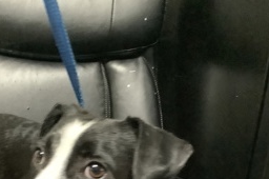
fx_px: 396
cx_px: 121
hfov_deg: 37.5
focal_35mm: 53
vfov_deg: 23.7
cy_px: 202
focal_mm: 3.3
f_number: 2.4
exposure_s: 1/20
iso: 800
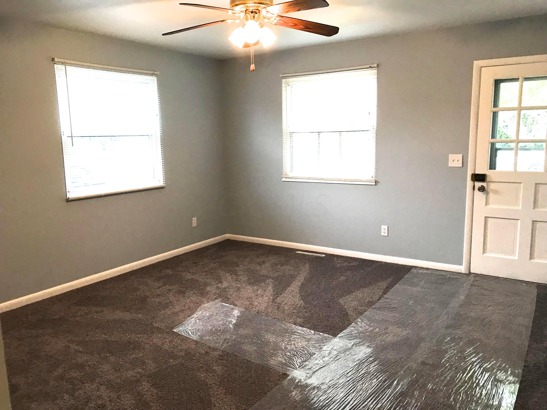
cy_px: 205
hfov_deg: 63.4
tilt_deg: -8.7
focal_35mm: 28
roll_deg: +2.2
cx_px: 274
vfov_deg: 49.7
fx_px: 442
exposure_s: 1/20
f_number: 1.8
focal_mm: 3.99
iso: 40
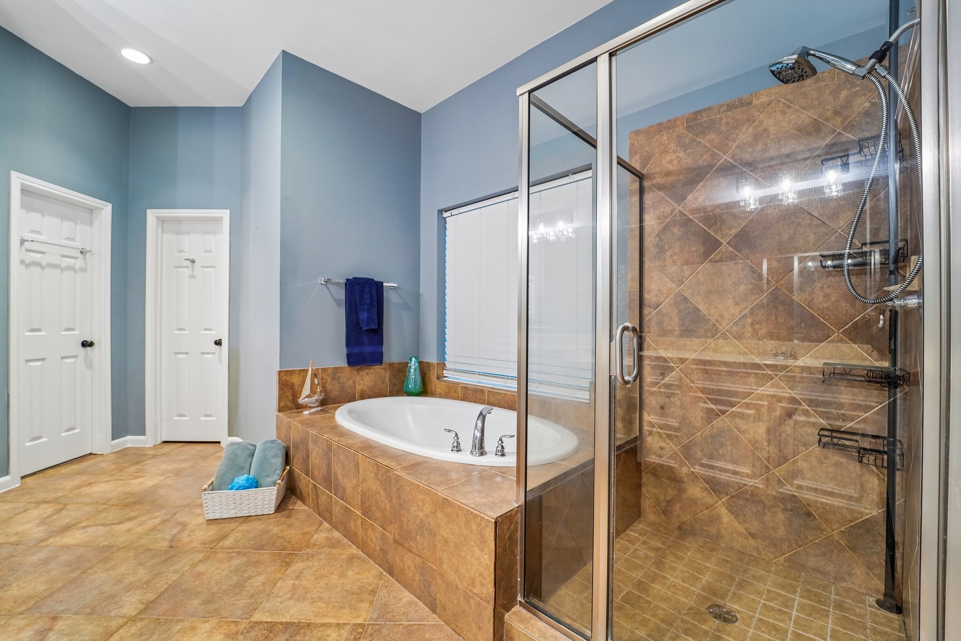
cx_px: 480
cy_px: 320
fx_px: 374
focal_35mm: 14
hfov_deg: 104.3
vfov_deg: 81.2
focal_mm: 14
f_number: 8
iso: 500
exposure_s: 1/8
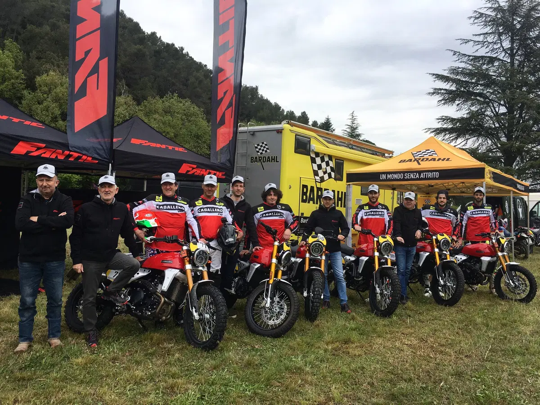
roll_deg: -1.2
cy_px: 202
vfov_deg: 48.2
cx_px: 270
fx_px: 452
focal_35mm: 29
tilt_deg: +2.1
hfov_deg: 61.7
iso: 25
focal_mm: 4.15
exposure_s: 1/827
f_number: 2.2
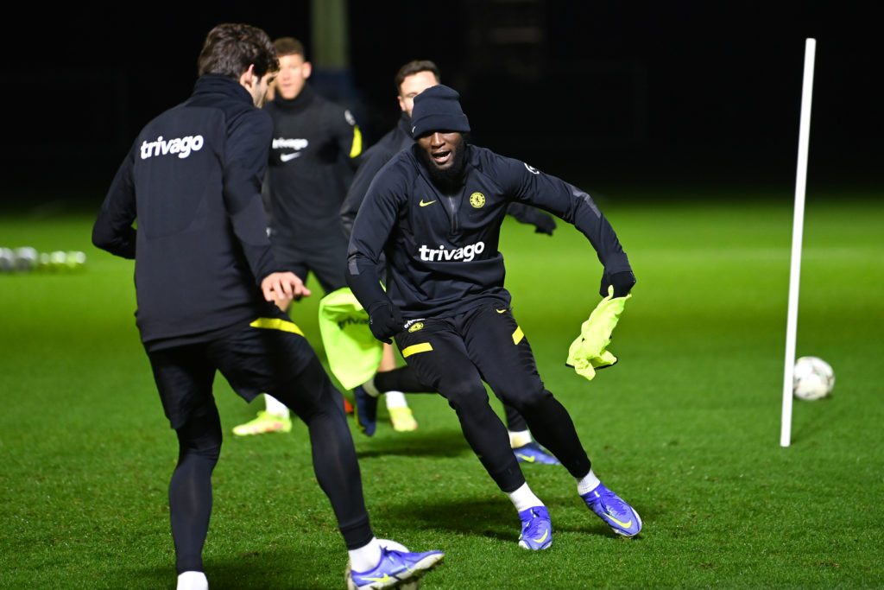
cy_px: 295
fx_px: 4911
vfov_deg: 6.9
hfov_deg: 10.3
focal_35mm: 200
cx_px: 442
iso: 2500
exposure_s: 1/1000
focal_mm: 200
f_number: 2.8
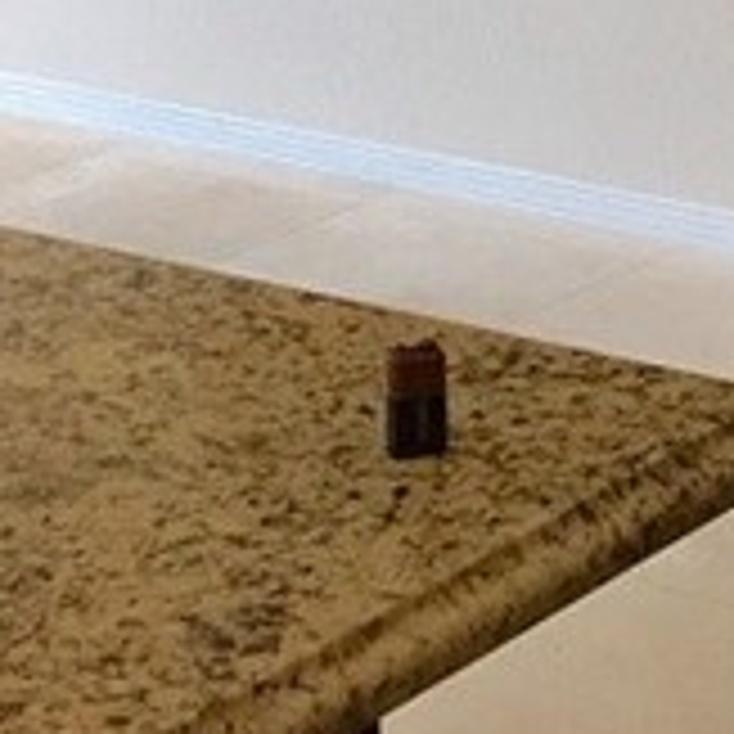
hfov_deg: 10.8
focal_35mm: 161
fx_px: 3862
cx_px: 504
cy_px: -876
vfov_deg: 9.9
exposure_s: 1/120
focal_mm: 4.15
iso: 32
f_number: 2.2
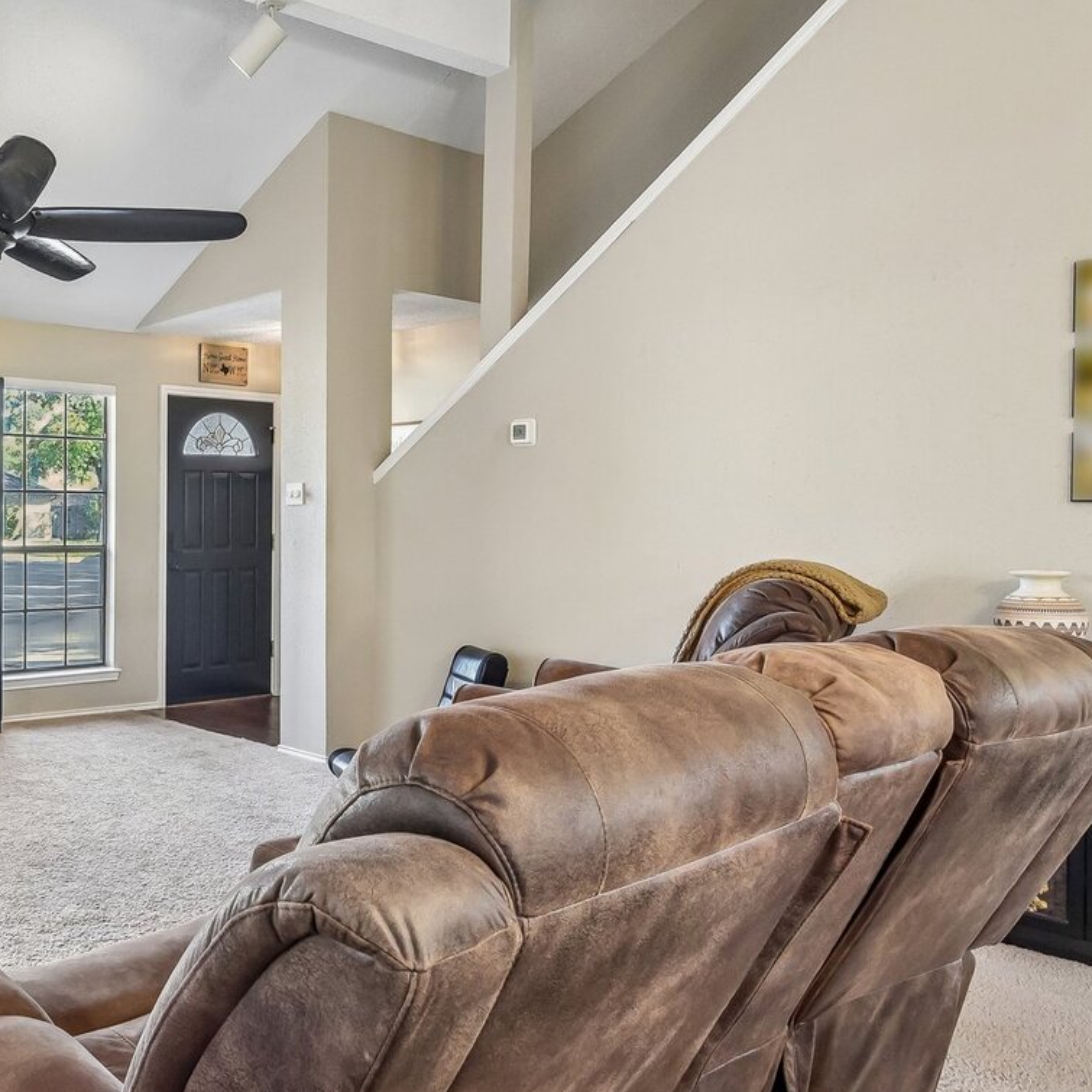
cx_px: 101
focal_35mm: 31
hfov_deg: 47.1
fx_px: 1106
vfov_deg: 52.5
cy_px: 522
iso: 3600
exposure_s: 1/15
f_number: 8
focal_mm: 17
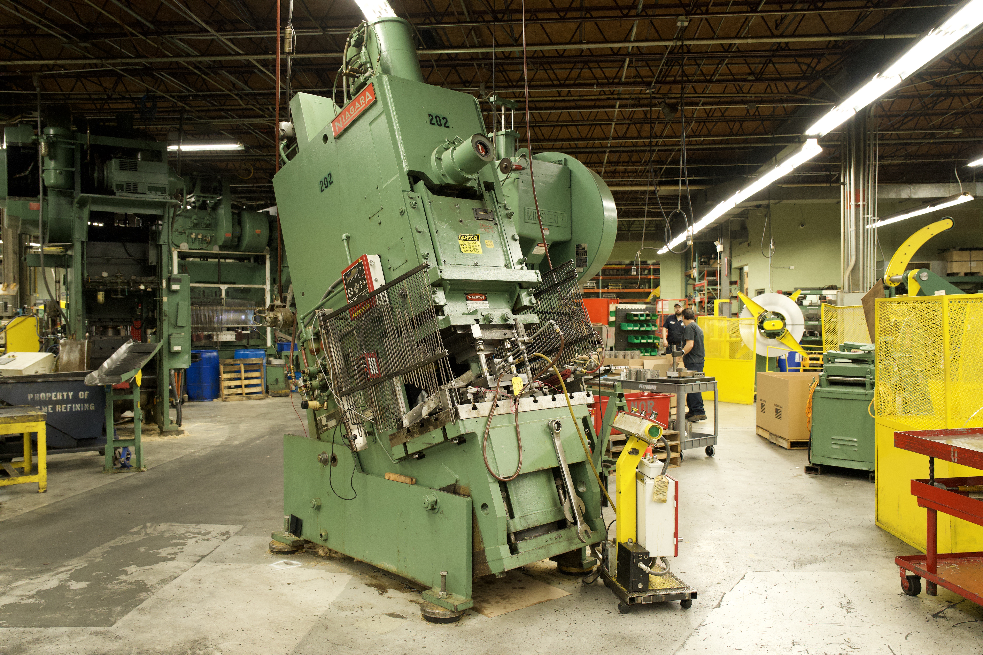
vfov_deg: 43.6
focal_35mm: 30
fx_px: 819
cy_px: 328
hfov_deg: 61.9
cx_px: 492
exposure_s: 1/160
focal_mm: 30
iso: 4000
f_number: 4.5
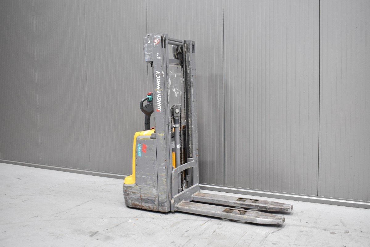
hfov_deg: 55.1
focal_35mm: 34
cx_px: 185
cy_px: 124
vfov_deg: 38.4
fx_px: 355
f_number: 4.5
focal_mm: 23
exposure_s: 1/40
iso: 1600
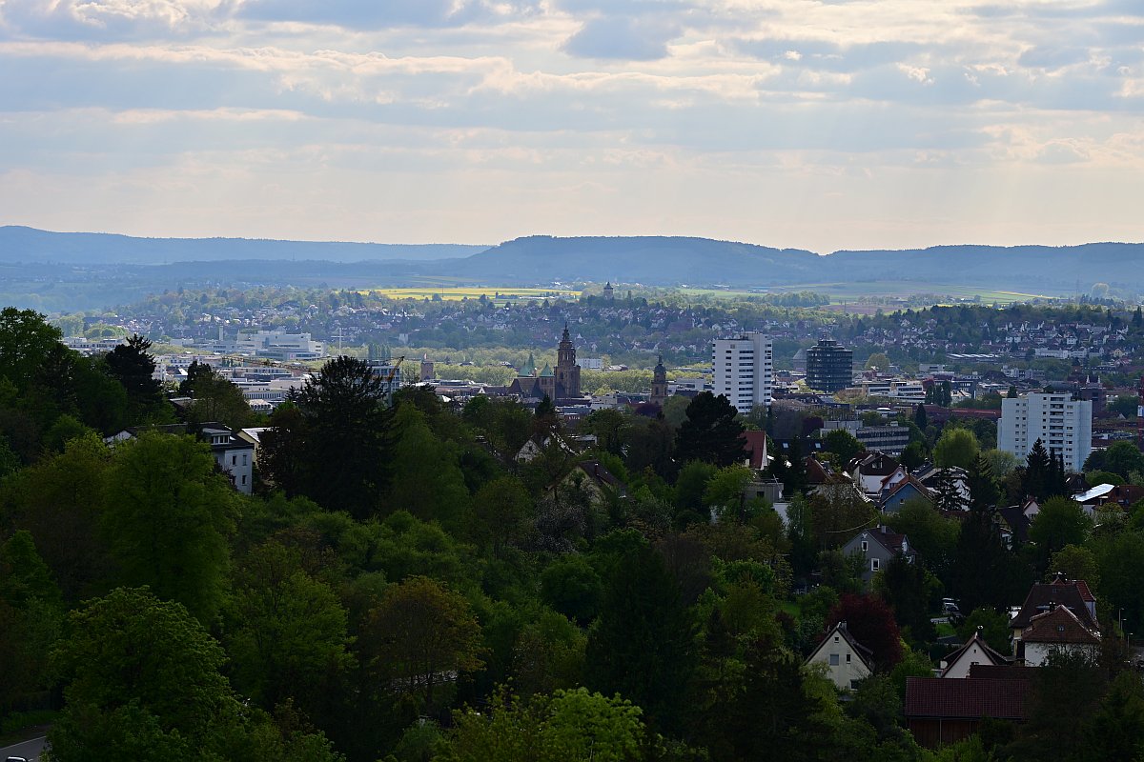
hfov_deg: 15.2
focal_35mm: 135
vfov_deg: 10.2
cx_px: 572
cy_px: 381
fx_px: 4290
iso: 64
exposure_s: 1/5000
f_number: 1.8
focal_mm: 135
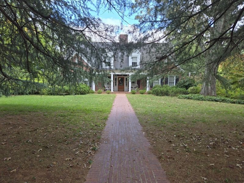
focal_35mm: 23
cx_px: 122
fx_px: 162
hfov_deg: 73.9
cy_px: 92
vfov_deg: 58.9
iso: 25
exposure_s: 1/294
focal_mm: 5.4
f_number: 1.8
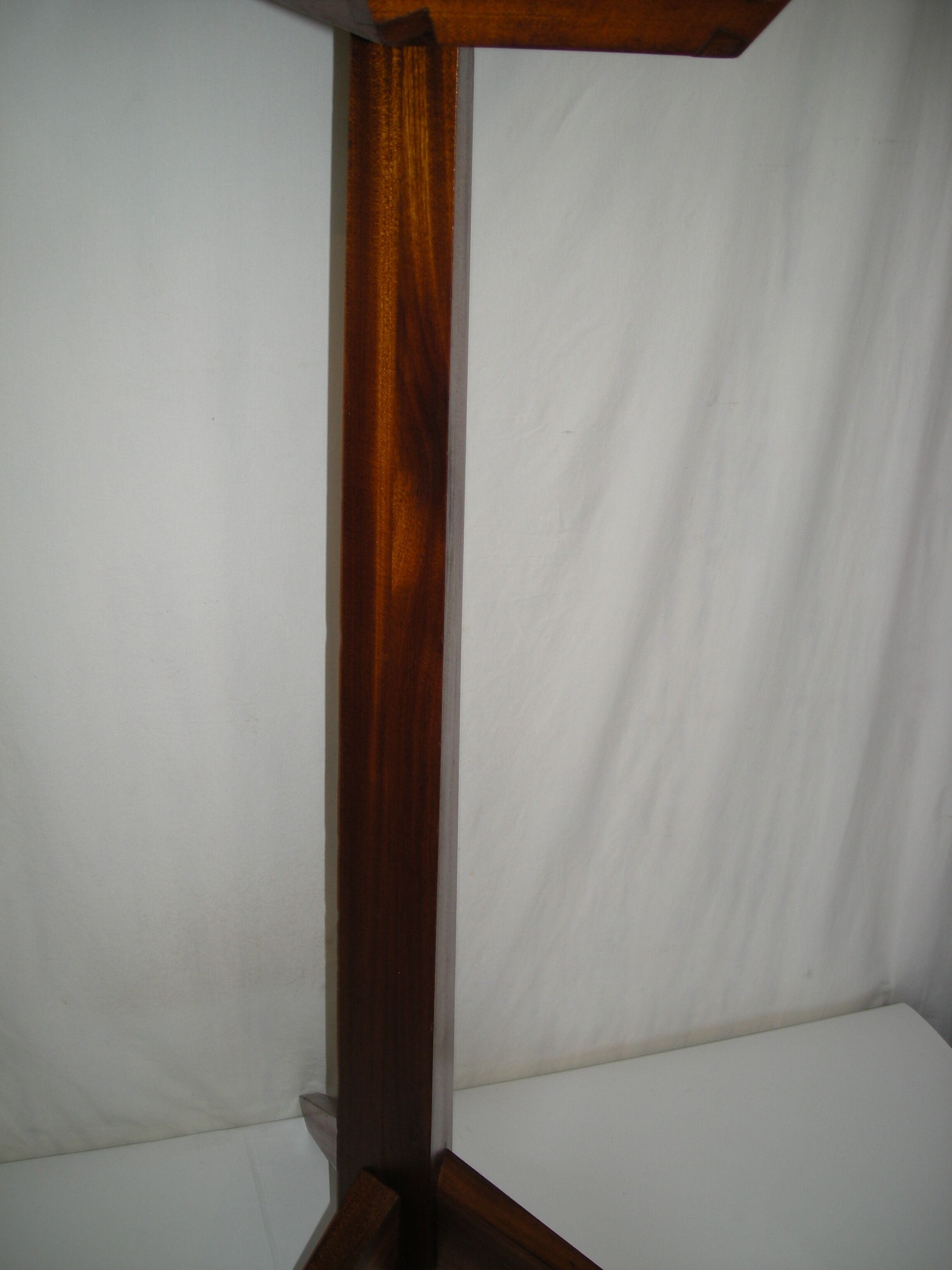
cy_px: 635
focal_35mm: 35
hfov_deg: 40.7
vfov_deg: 52.6
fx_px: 1283
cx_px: 476
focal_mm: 5.7
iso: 50
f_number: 2.8
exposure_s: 1/55.4
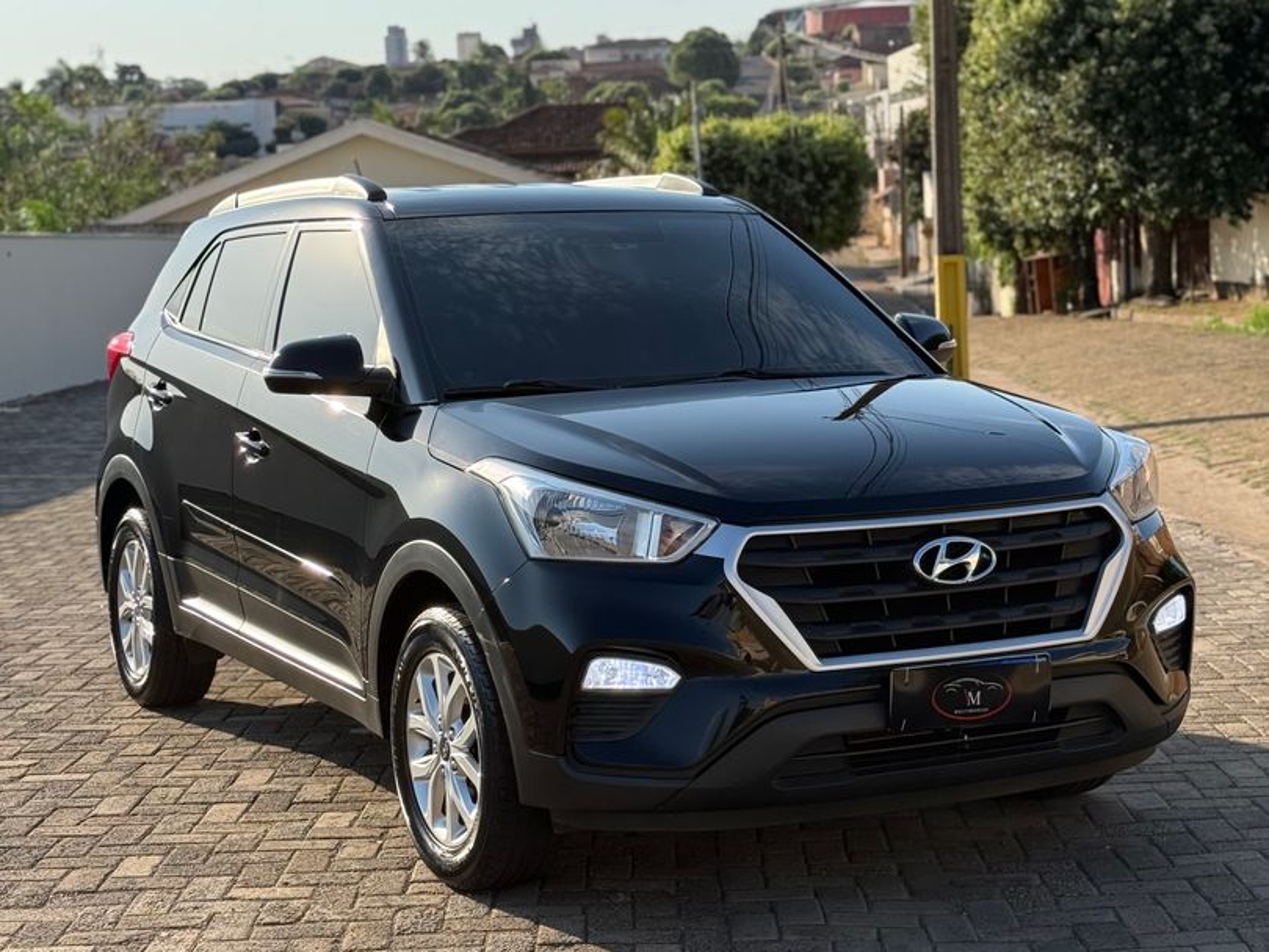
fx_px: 1760
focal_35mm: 48
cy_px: 476
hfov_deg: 39.6
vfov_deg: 30.3
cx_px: 634
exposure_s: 1/1980
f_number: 1.78
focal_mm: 6.76
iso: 80
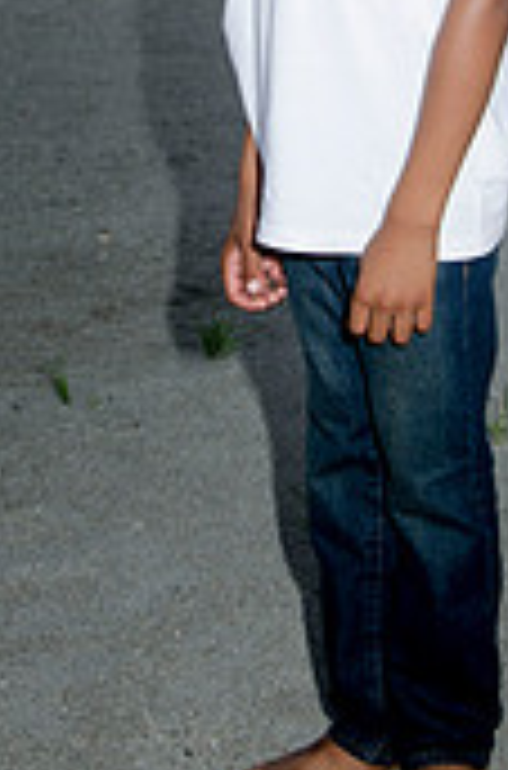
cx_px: 378
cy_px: -54
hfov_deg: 9.1
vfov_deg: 13.5
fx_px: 3194
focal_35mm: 150
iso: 100
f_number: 5.6
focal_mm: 38
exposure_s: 1/250
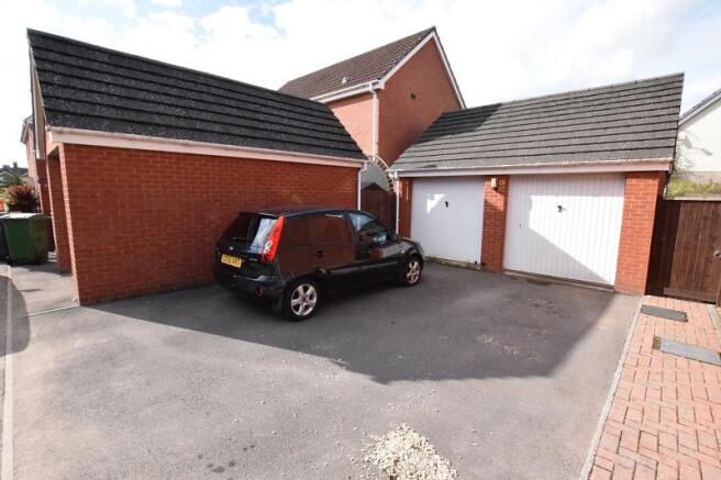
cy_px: 240
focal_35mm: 16
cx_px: 360
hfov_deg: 95.0
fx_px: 330
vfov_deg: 72.0
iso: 6400
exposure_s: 1/1250
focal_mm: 11
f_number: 18
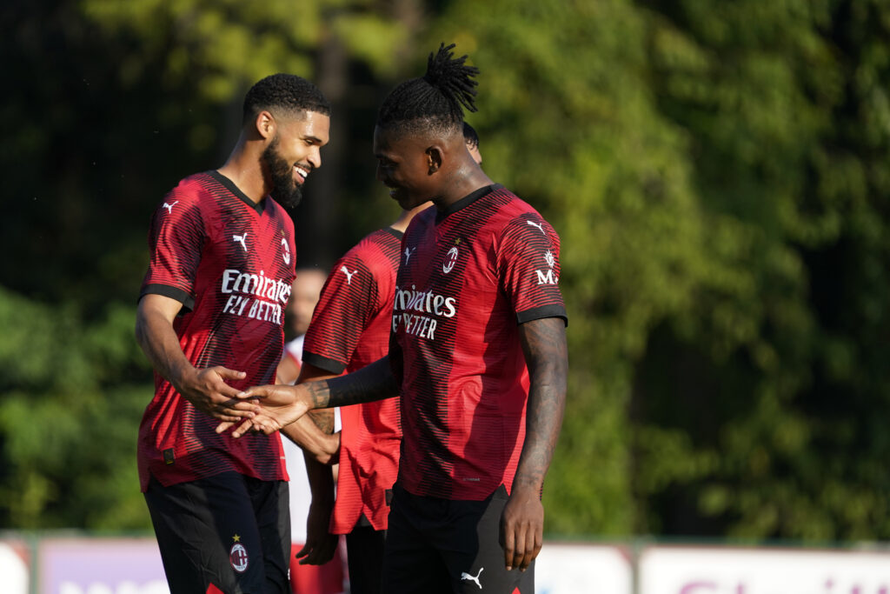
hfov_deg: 3.7
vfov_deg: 2.5
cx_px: 445
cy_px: 297
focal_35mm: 553
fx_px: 13672
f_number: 6.3
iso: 1000
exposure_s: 1/2000
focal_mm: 553
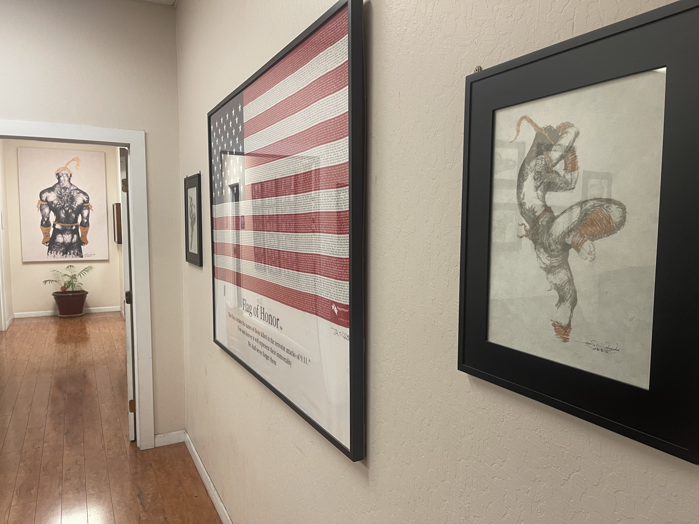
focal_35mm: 25
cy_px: 262
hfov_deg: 69.4
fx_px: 505
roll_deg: -1.2
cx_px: 350
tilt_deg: -5.2
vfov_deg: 54.9
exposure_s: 1/60
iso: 125
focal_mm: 5.1
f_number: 1.6
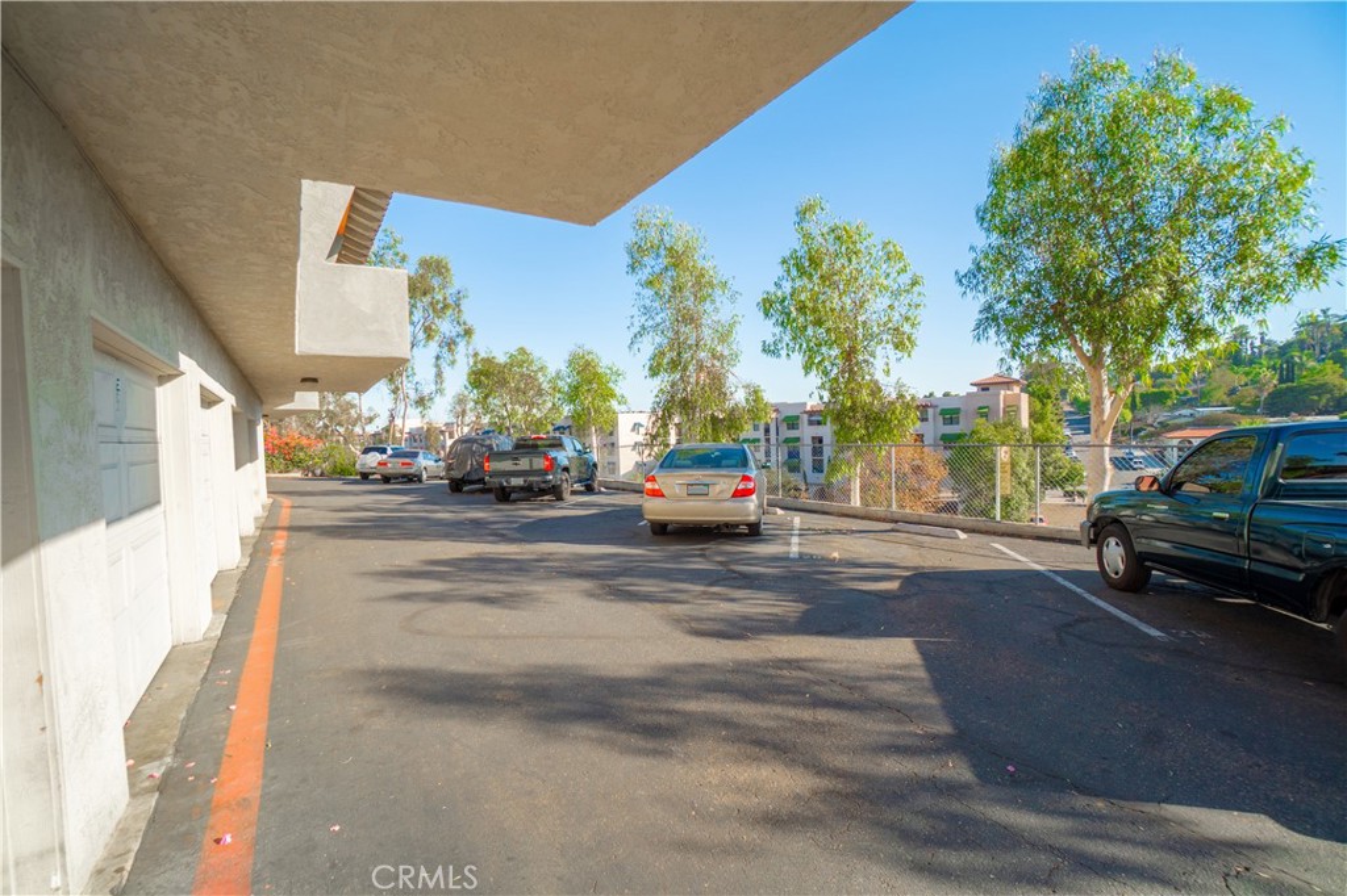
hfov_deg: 100.4
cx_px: 674
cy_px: 448
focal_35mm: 15
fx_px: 561
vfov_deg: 77.3
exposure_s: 1/160
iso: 100
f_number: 8
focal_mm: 10
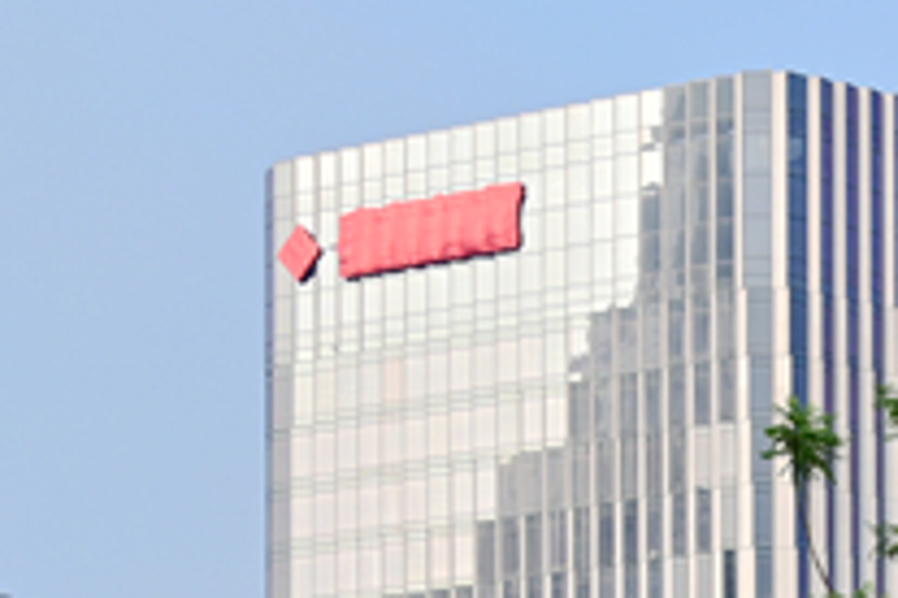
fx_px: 5338
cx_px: 1340
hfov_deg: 9.4
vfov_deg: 6.1
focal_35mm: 214
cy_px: 1608
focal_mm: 37
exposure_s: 1/100
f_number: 8
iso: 100
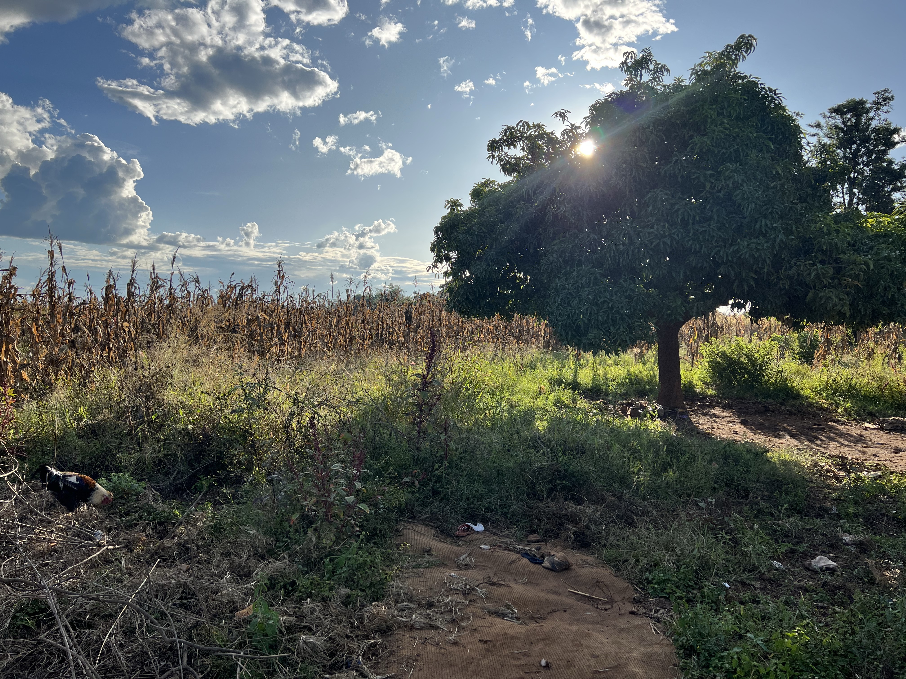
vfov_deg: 53.1
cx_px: 453
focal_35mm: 26
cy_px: 340
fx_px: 680
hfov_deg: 67.3
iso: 50
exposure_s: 1/3571
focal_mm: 5.7
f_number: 1.5
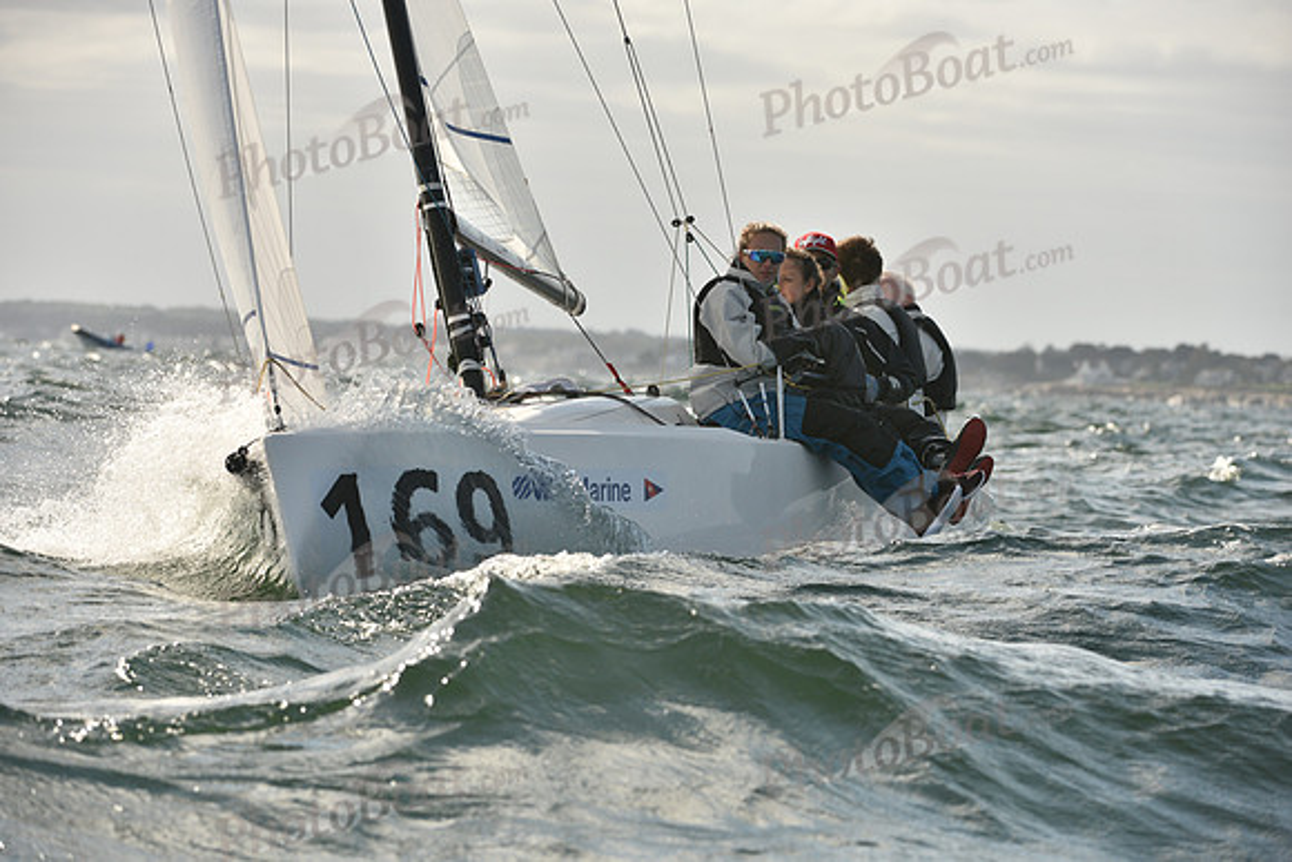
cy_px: 431
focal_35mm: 200
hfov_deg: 10.3
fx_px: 7179
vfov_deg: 6.9
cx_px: 646
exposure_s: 1/1600
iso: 320
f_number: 6.3
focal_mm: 200
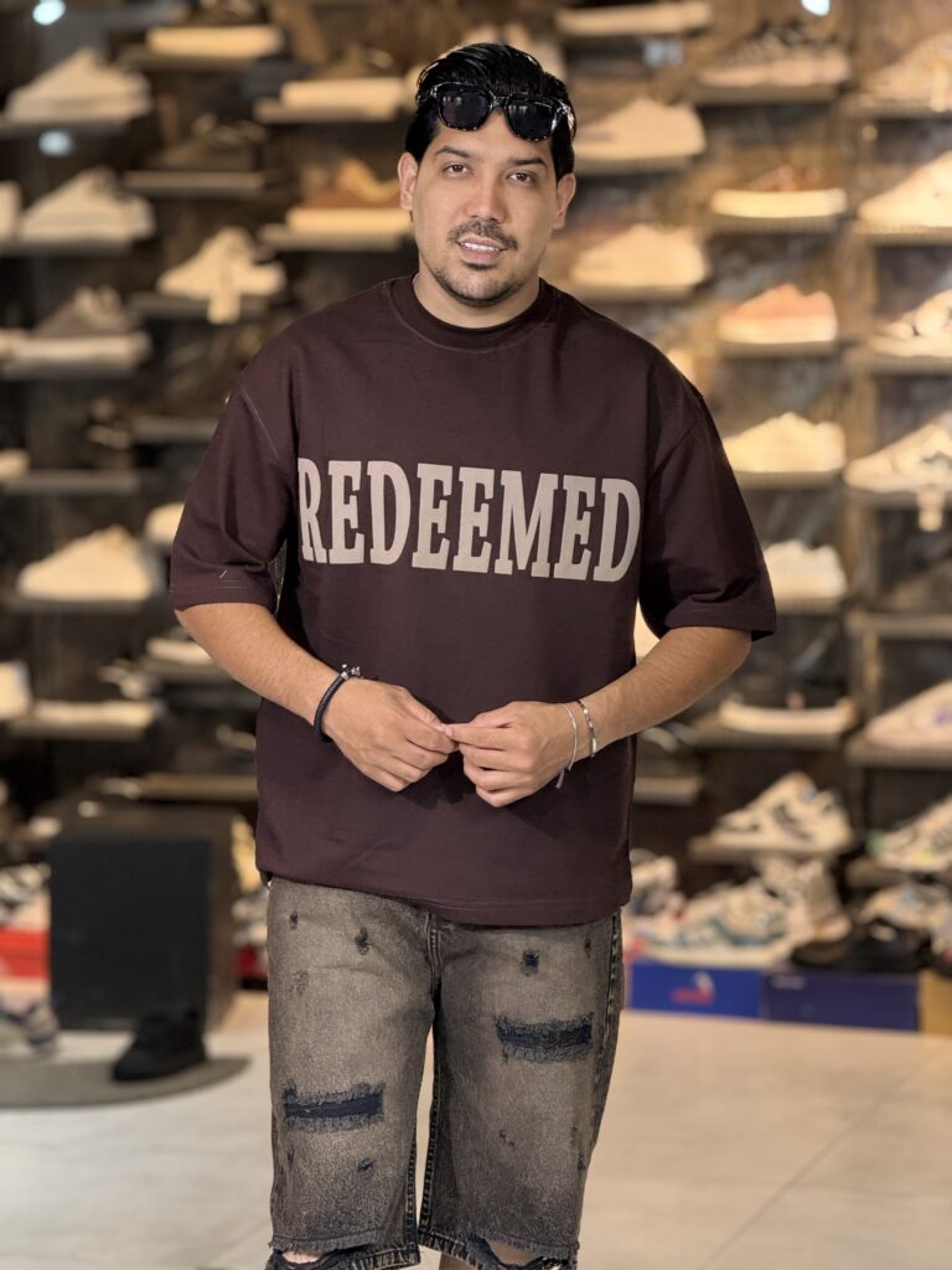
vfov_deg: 16.4
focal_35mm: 120
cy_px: 635
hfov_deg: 12.3
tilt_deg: -5.7
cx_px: 476
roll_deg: +0.5
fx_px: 4400
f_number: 2.8
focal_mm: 15.66
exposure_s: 1/100
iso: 250
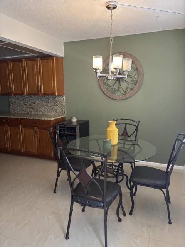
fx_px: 185
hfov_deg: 53.1
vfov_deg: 67.3
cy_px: 124
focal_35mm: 26
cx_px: 92
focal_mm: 5.96
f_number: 1.6
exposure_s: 1/60
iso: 400
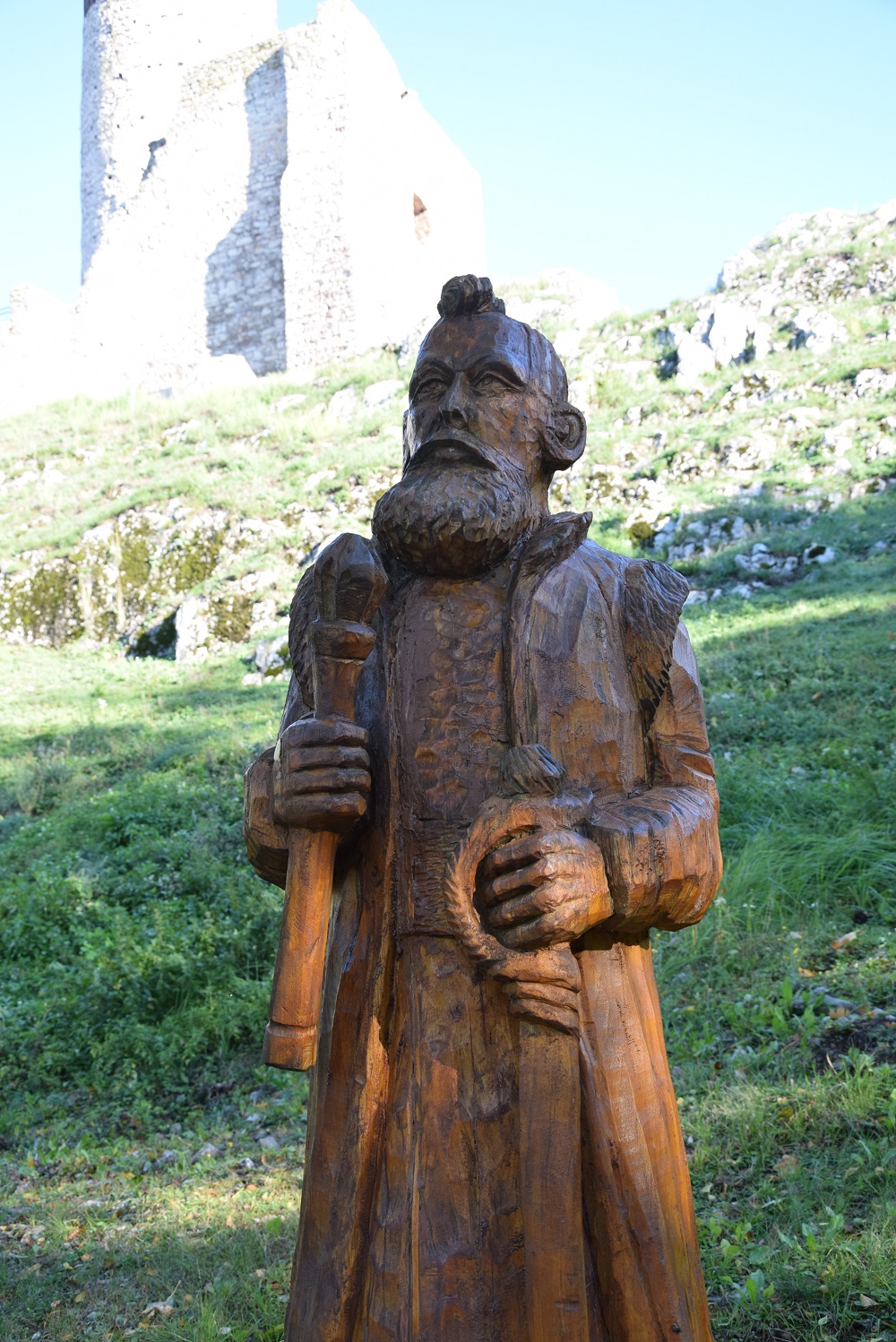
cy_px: 671
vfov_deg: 46.4
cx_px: 448
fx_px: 1566
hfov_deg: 31.9
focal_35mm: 42
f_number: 5.6
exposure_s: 1/125
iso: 400
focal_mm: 28
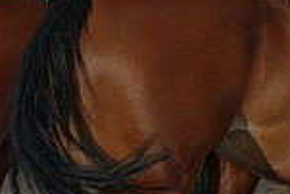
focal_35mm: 167
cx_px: 424
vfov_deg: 8.2
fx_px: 1346
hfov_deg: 11.8
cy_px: 86
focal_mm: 29
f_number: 5
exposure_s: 1/500
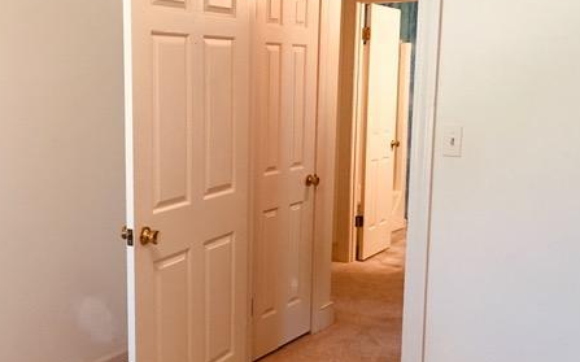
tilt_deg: -8.4
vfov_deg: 29.2
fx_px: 695
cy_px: 189
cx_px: 236
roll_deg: -0.1
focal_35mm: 44
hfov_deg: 45.1
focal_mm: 4.15
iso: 64
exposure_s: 1/15
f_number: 2.2
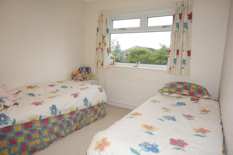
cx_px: 116
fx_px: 155
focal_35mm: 24
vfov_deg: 53.0
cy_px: 78
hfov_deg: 73.8
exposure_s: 1/60
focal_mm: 16
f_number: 4
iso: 200
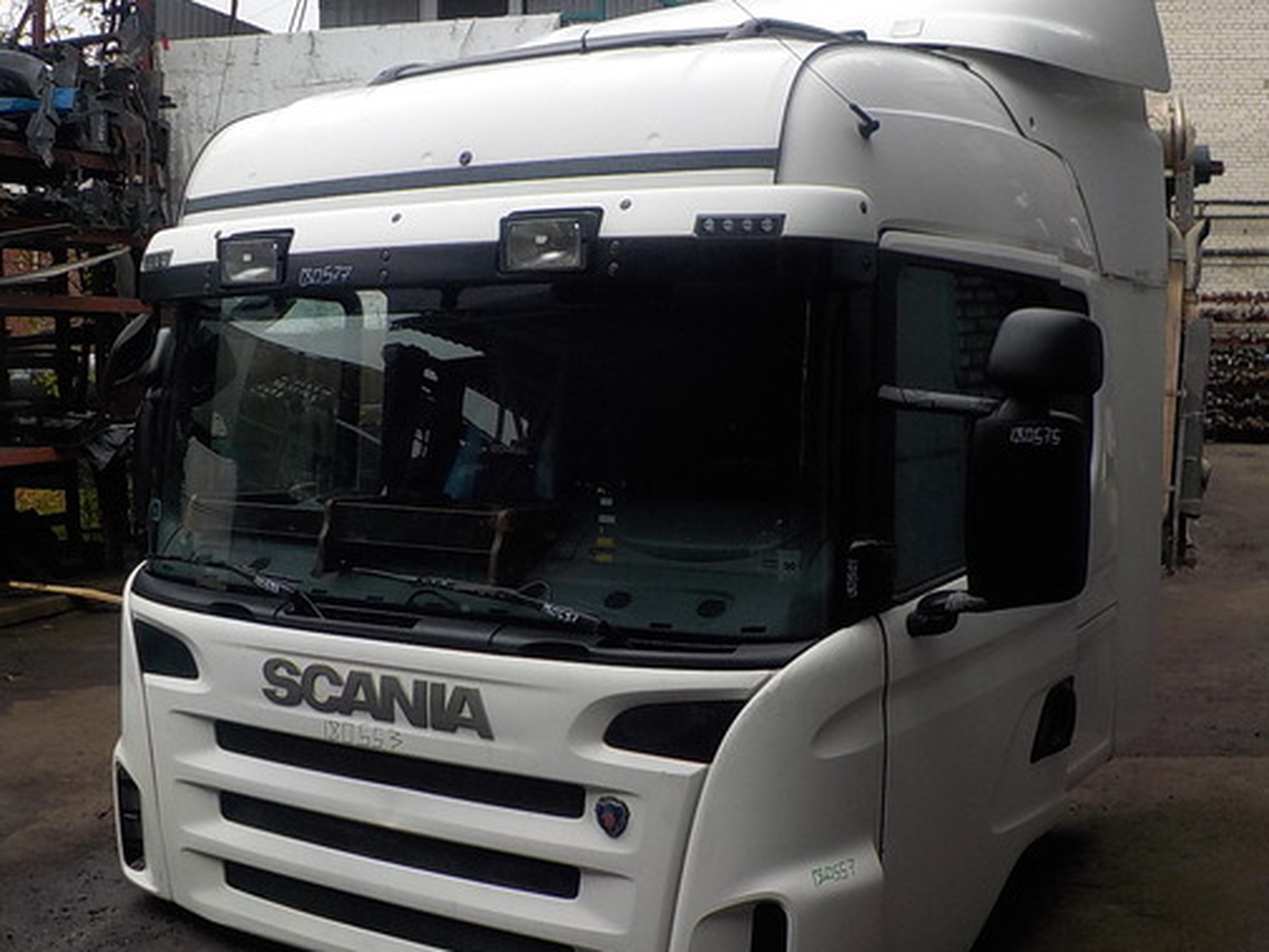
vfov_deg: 37.7
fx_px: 1393
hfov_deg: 48.9
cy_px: 517
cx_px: 678
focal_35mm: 38
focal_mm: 4.1
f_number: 3.3
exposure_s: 1/100
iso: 125
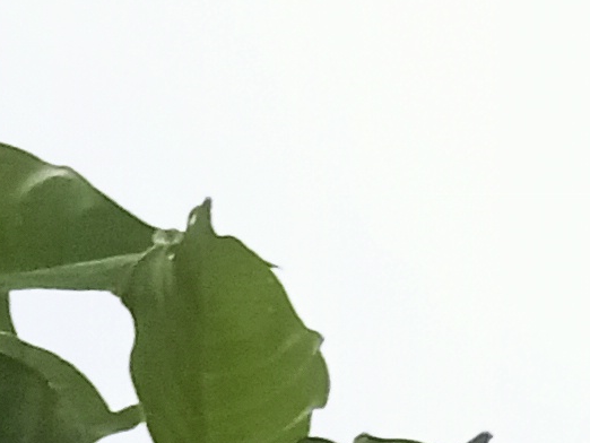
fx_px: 3803
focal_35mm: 223
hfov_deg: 8.0
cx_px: 1558
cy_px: 1514
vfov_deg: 6.0
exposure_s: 1/33.3
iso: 527
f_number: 2.2
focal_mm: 3.46
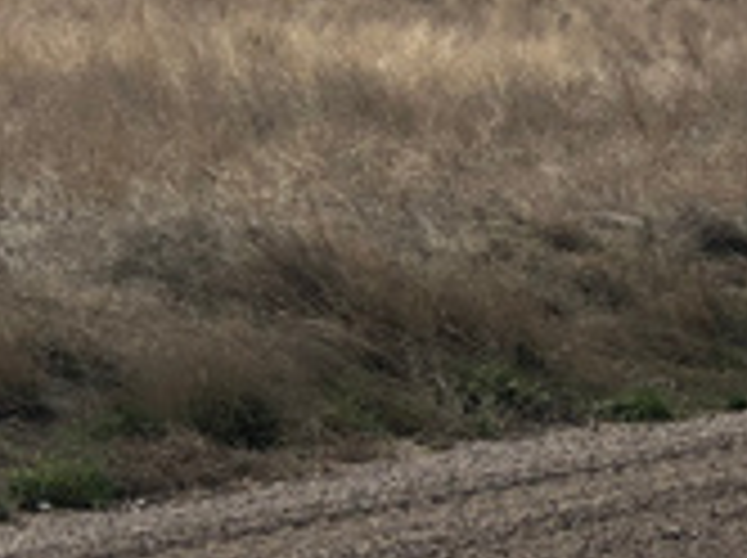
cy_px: 202
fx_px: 4741
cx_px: 576
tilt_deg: -4.9
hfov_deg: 9.0
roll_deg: -4.6
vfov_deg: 6.7
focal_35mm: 220
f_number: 2.8
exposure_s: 1/1656
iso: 20
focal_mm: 6.6
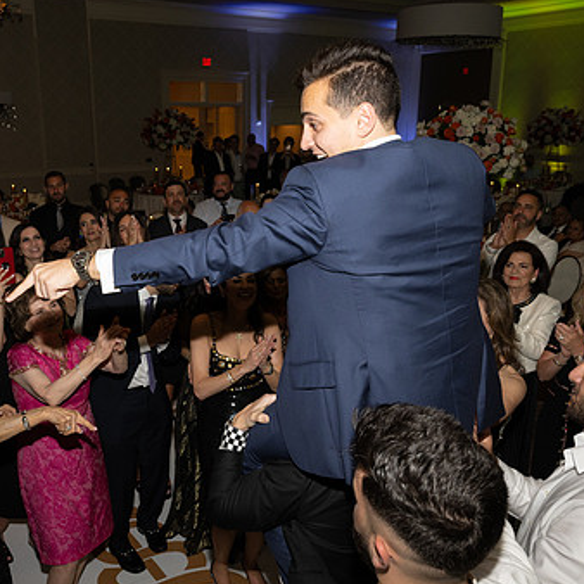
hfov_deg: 47.0
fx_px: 668
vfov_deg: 47.2
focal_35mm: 35
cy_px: 300
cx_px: 237
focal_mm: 24
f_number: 5.6
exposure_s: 1/100
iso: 800
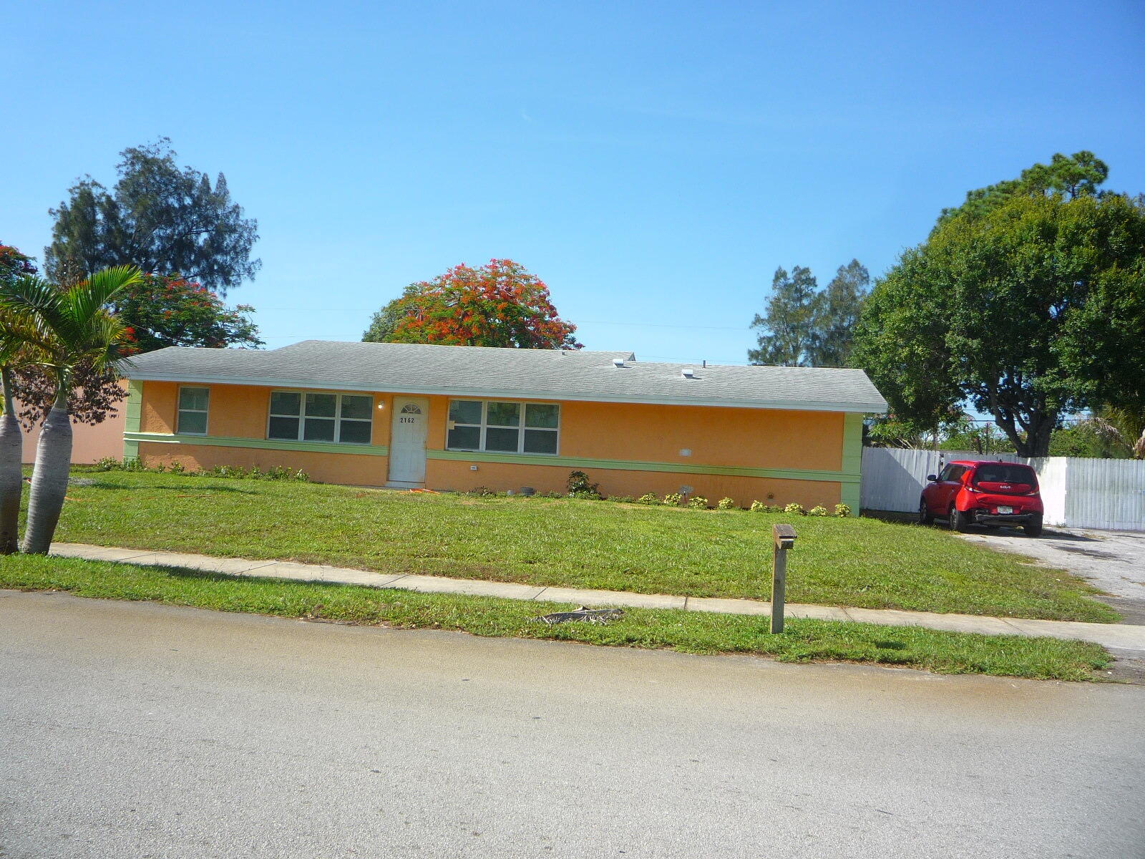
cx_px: 572
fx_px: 992
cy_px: 430
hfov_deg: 60.0
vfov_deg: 46.8
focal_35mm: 30
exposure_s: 1/400
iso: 100
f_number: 4.5
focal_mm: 5.2
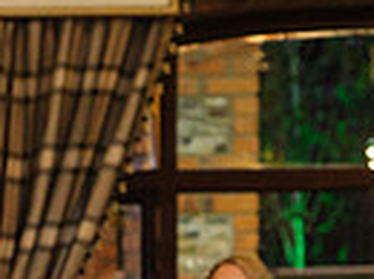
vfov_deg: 5.0
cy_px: 418
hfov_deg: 6.7
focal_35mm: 293
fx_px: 3160
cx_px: -139
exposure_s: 1/125
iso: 1600
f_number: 3.2
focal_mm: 40.1
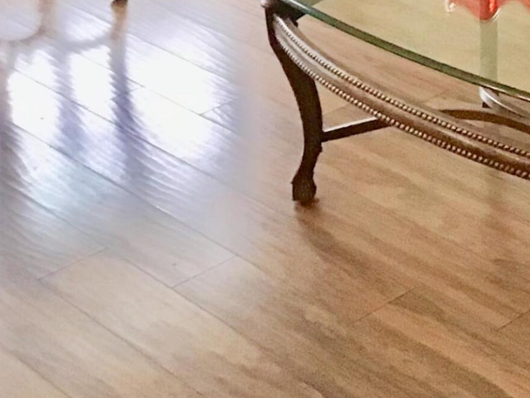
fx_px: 1608
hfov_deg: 17.4
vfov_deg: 13.3
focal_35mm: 105
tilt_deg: -15.2
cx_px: 722
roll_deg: +0.9
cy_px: -213
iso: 200
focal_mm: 3.3
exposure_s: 1/30
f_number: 2.4
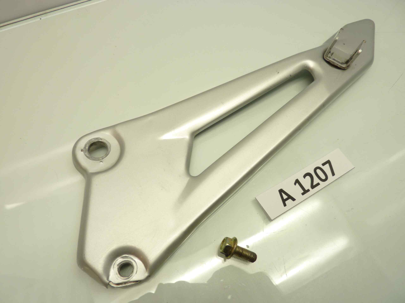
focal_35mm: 25
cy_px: 152
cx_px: 202
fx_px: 292
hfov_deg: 69.4
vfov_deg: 54.9
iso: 80
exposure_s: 1/25
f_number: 3.3
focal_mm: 4.1
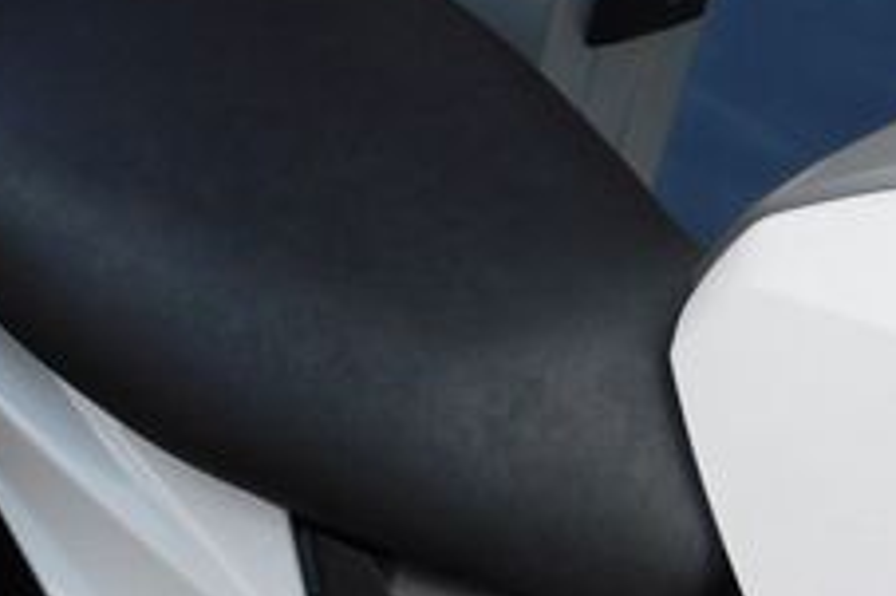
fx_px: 2189
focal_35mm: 88
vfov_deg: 15.1
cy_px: -59
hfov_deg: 21.8
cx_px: -122
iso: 125
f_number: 3.2
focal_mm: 5.3
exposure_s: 1/400
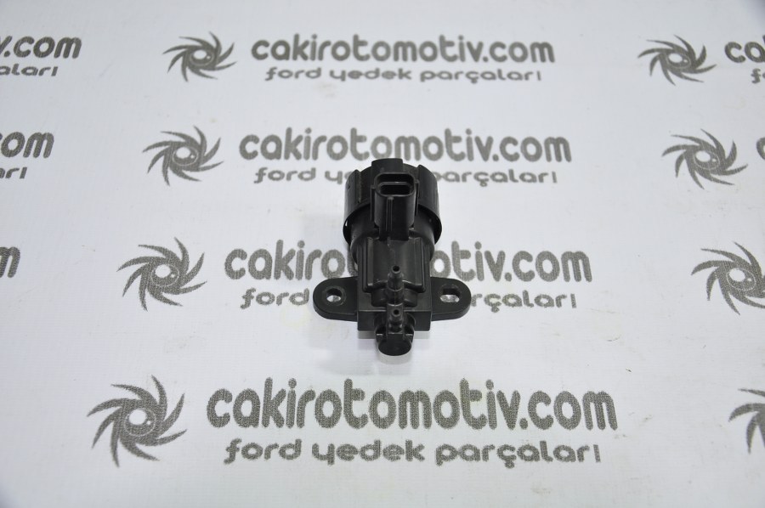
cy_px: 254
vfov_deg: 29.8
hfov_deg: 43.6
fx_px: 955
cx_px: 382
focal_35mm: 45
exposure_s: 1/30
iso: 200
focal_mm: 30
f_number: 4.5
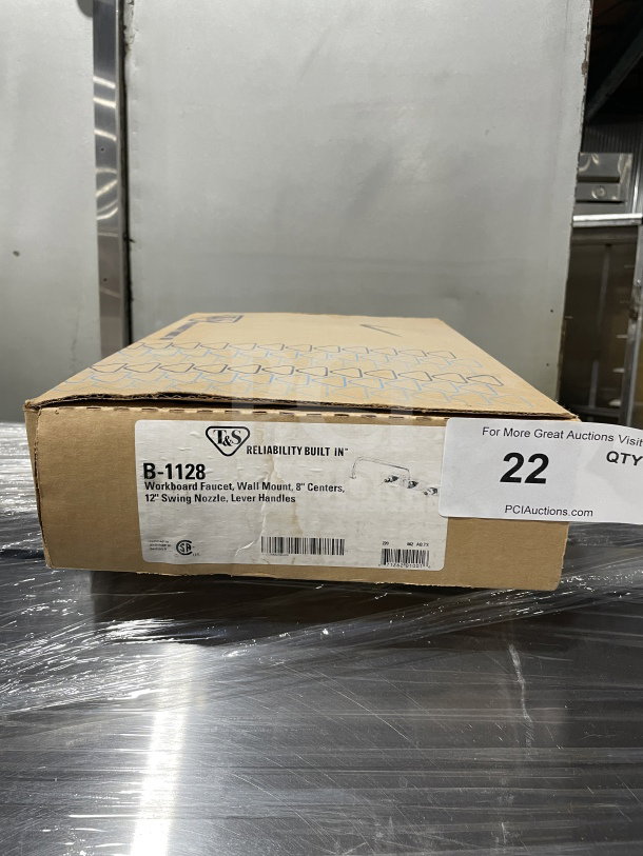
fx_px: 644
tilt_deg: -10.1
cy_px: 428
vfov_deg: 67.3
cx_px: 322
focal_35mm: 26
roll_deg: -1.3
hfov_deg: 53.1
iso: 125
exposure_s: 1/71
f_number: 1.6
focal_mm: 4.2
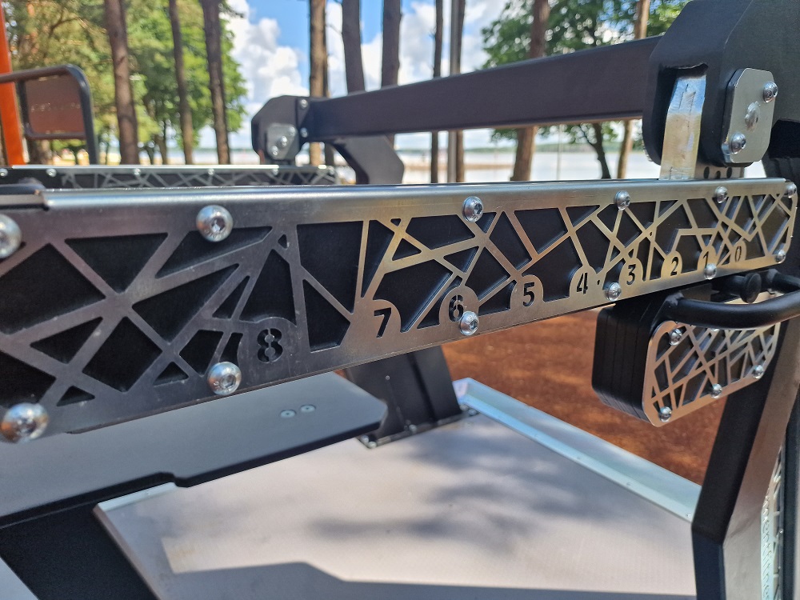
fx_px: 532
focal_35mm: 23
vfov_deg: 58.9
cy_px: 300
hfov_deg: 73.9
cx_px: 400
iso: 50
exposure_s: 1/256
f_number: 1.8
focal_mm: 6.4
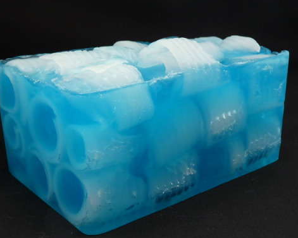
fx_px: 459
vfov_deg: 29.1
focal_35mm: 52
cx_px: 137
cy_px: 119
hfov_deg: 36.0
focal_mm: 4.8
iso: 100
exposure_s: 1/50
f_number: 2.8
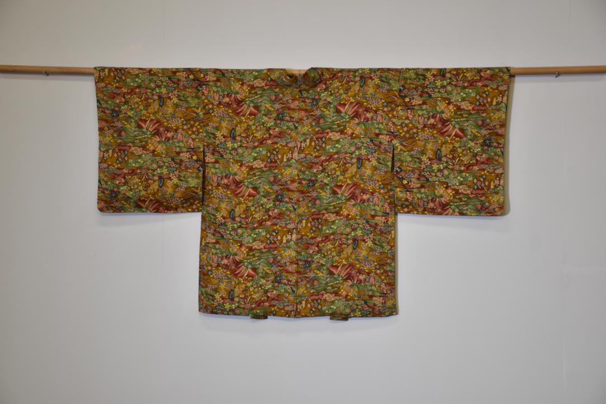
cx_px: 303
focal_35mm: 75
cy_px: 202
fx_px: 1263
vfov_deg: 18.2
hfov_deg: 27.0
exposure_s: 1/60
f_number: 4.8
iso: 400
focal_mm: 50
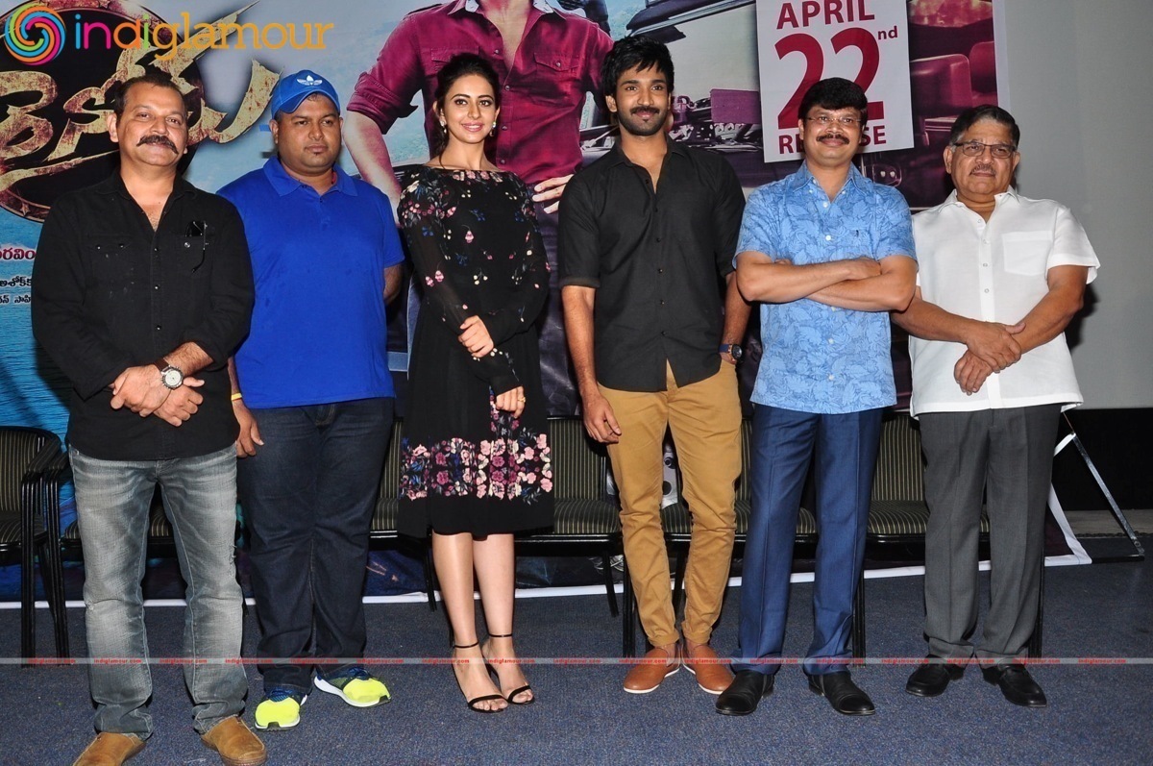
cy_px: 383
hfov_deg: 59.6
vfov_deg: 41.6
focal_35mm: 32
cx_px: 576
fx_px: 1008
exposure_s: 1/125
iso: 500
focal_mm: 21
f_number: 8
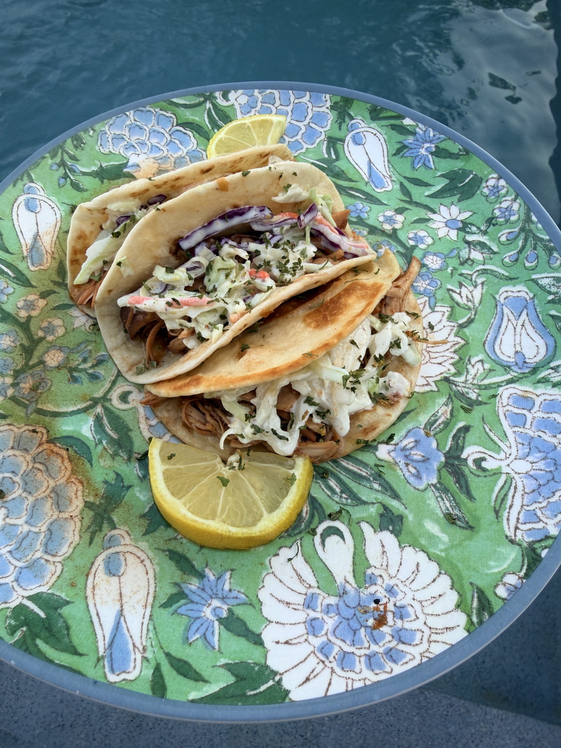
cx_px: 280
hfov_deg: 56.8
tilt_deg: -57.8
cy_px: 374
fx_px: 519
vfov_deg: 71.6
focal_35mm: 24
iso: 40
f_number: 2.2
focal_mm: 2.22
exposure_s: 1/151
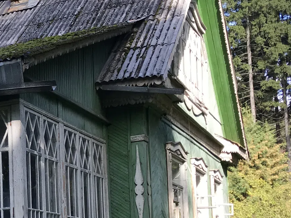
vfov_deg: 19.0
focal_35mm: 77
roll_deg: -1.2
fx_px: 647
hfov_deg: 23.9
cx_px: -17
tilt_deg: +10.7
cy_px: 174
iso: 20
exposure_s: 1/381
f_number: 1.8
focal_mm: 3.99
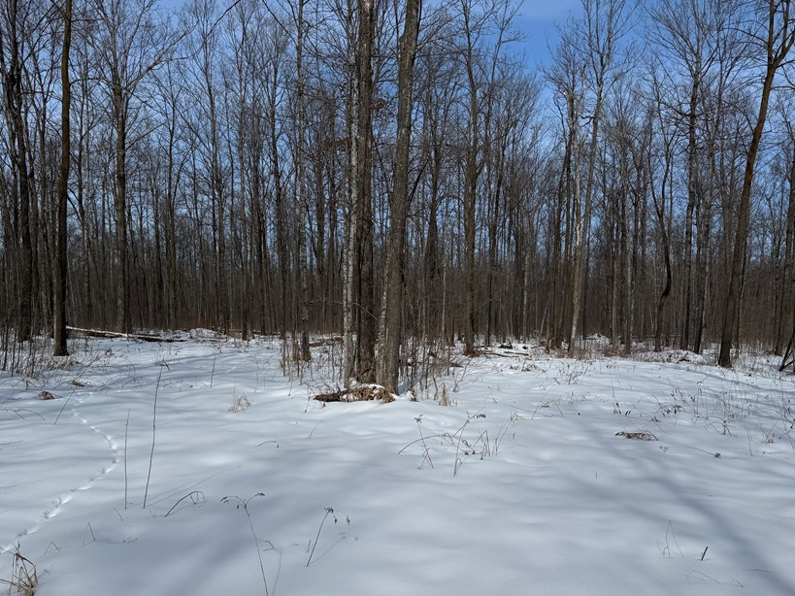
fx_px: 689
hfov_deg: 60.0
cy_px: 370
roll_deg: -0.1
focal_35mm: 30
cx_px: 411
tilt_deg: -3.8
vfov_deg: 46.4
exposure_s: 1/10417
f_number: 1.78
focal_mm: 6.76
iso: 80
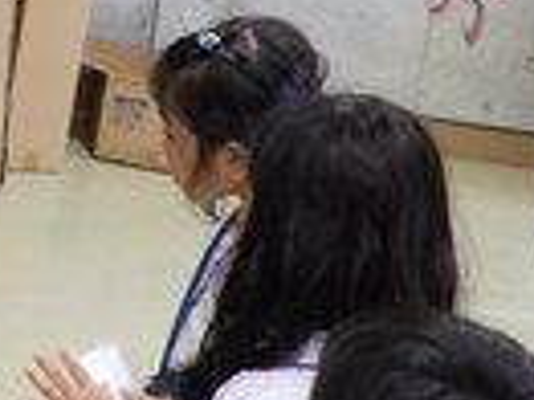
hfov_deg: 15.2
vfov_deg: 12.0
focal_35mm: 117
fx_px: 1803
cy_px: -204
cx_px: -326
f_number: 3.7
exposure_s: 1/30
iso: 320
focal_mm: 5.7
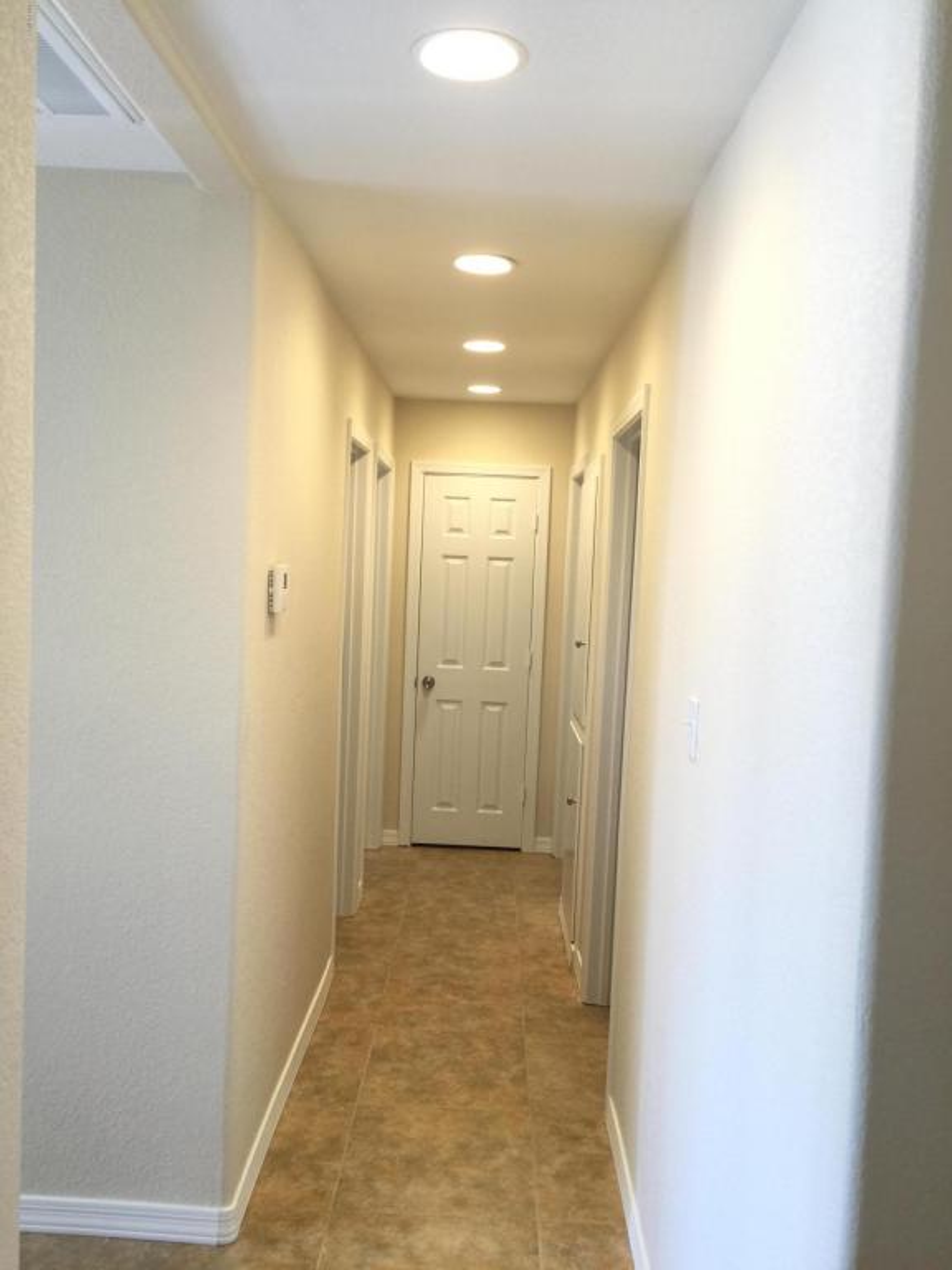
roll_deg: -1.4
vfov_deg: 61.7
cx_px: 476
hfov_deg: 48.2
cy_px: 635
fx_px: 1063
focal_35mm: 29
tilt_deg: -3.3
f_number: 2.2
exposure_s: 1/15
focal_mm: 4.15
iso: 40
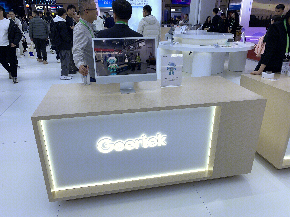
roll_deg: -0.7
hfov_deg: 67.3
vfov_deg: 53.1
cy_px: 108
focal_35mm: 26
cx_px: 145
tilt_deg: -21.8
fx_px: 218
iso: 25
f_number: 1.8
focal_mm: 4.25
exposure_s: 1/242
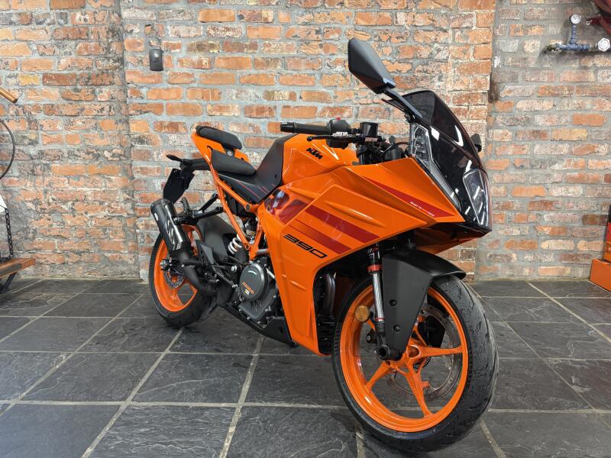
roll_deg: +0.1
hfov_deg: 67.3
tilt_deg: -11.3
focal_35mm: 26
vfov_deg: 53.1
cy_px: 229
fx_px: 459
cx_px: 306
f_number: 1.6
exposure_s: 1/50
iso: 125
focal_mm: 5.96
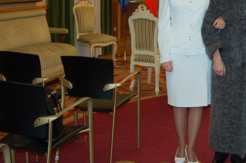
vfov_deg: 18.5
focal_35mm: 73
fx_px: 498
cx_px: 194
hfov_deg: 27.2
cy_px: 47
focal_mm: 28
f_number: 3.3
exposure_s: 1/60
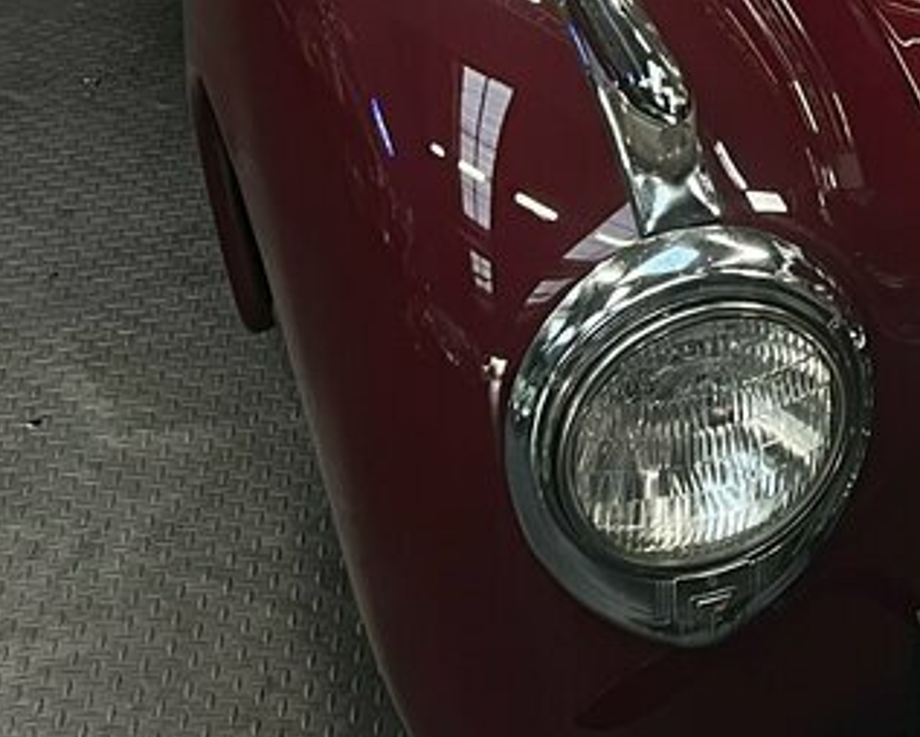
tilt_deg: -22.5
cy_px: -136
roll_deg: -0.9
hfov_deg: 18.7
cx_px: 1158
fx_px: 2616
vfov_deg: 15.5
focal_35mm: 96
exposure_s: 1/50
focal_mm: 5.7
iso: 100
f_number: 1.5
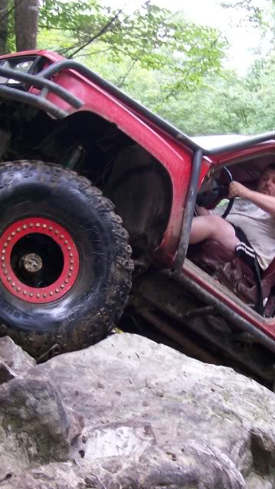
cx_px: 159
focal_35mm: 63
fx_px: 816
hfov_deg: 19.1
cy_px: 269
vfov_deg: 33.3
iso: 94
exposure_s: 1/32
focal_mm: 6
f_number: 2.7
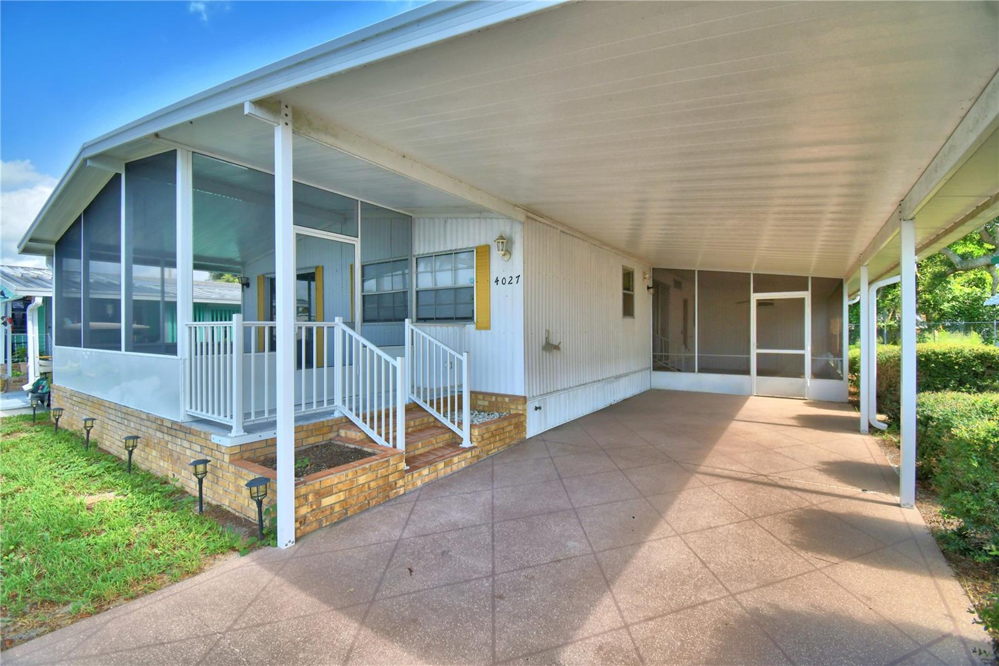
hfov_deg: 100.4
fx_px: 416
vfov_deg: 77.3
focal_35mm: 15
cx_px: 500
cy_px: 333
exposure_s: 1/500
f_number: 4.5
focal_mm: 10
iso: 140
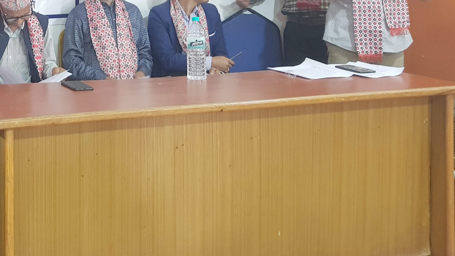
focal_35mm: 55
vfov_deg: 20.9
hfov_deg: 35.1
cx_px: 25
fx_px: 664
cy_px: -18
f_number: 1.7
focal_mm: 4.2
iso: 250
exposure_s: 1/14
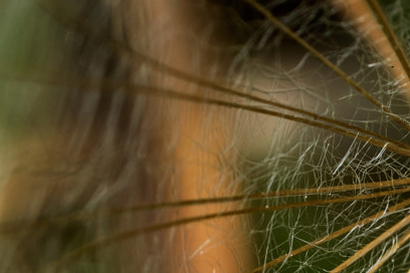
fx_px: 5717
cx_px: 44
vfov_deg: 2.7
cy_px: -286
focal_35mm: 502
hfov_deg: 4.1
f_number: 7.1
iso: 320
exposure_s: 1/200
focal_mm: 100
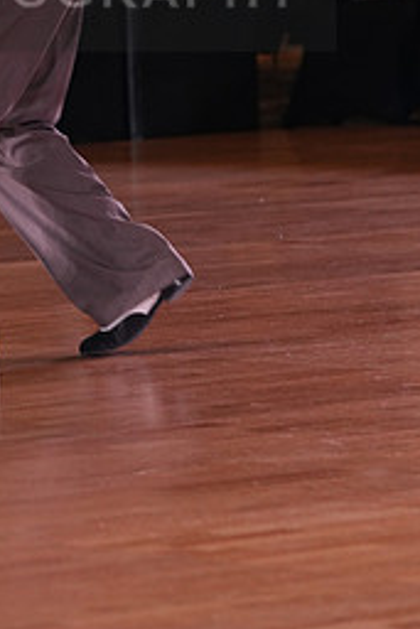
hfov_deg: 3.8
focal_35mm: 365
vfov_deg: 5.6
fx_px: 6378
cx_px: -1
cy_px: -29
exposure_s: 1/200
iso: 2000
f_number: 5
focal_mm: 161
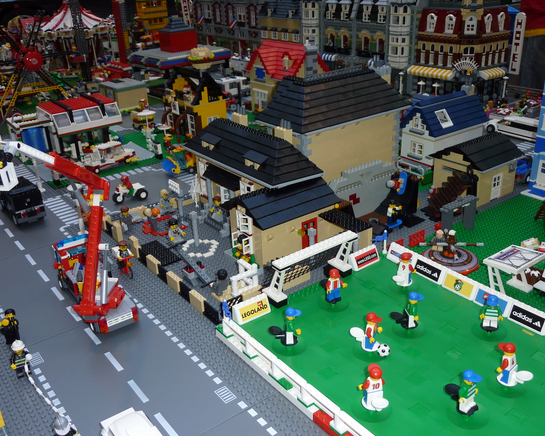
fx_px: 548
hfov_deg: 52.8
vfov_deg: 43.4
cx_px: 277
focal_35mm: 34
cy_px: 221
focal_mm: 5.3
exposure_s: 1/30
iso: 100
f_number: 3.5
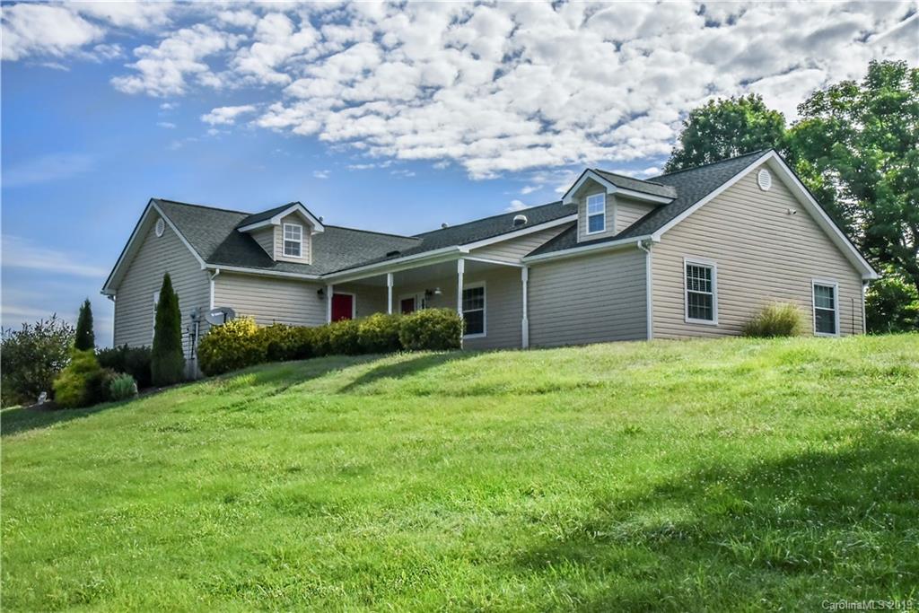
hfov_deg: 48.5
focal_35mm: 40
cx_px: 460
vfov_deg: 33.4
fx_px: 1021
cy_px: 306
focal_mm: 40
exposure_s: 1/1000
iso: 4000
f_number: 22
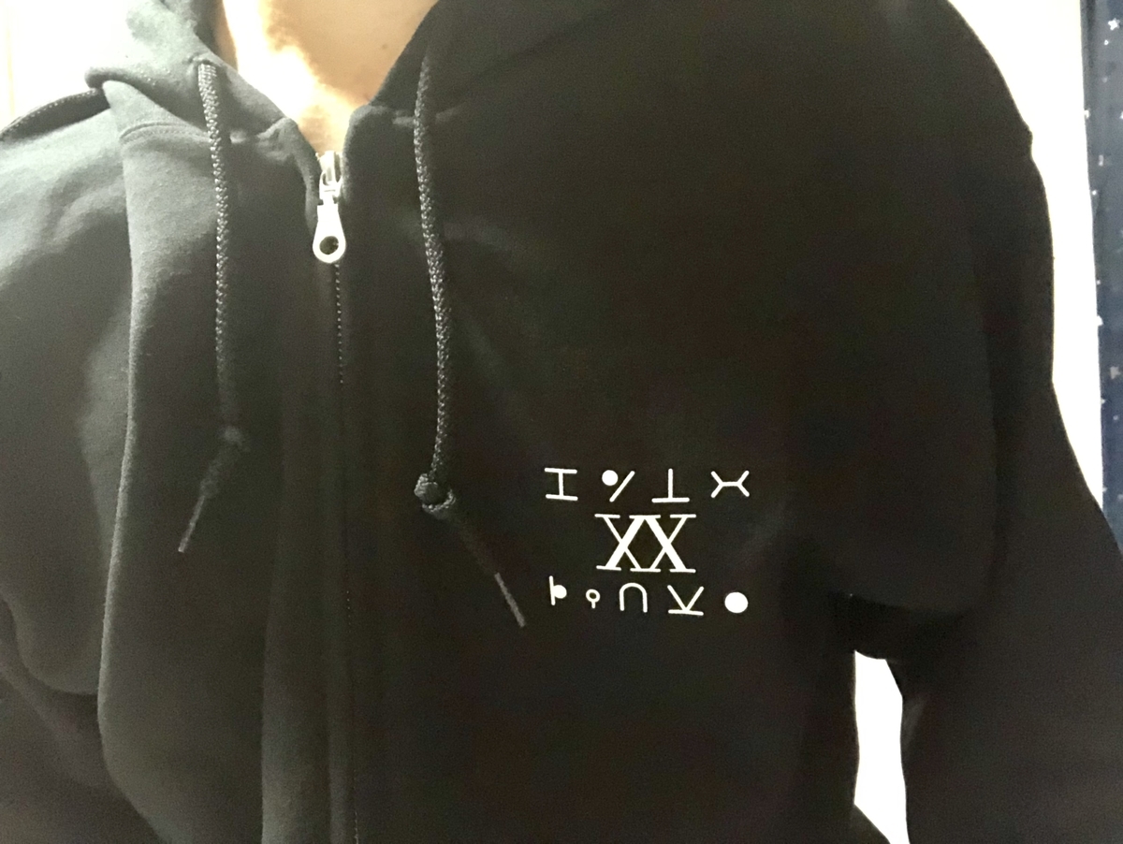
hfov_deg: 56.8
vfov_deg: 44.2
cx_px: 562
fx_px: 1039
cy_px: 422
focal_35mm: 32
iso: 2000
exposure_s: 1/15
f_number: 2.2
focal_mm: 2.87
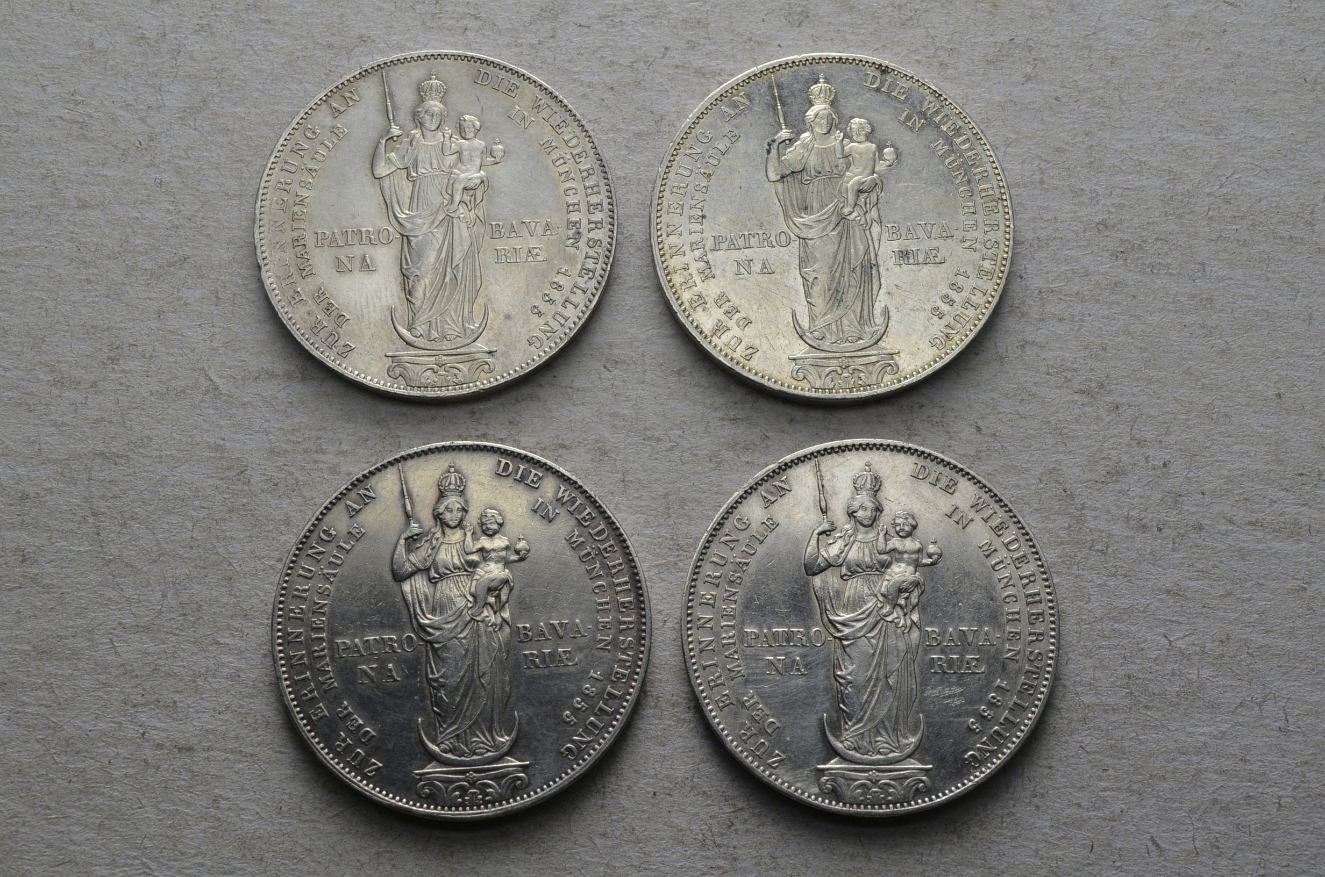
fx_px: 1928
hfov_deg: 37.9
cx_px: 662
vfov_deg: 25.6
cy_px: 438
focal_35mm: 52
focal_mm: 35
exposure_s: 1/250
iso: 400
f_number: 14
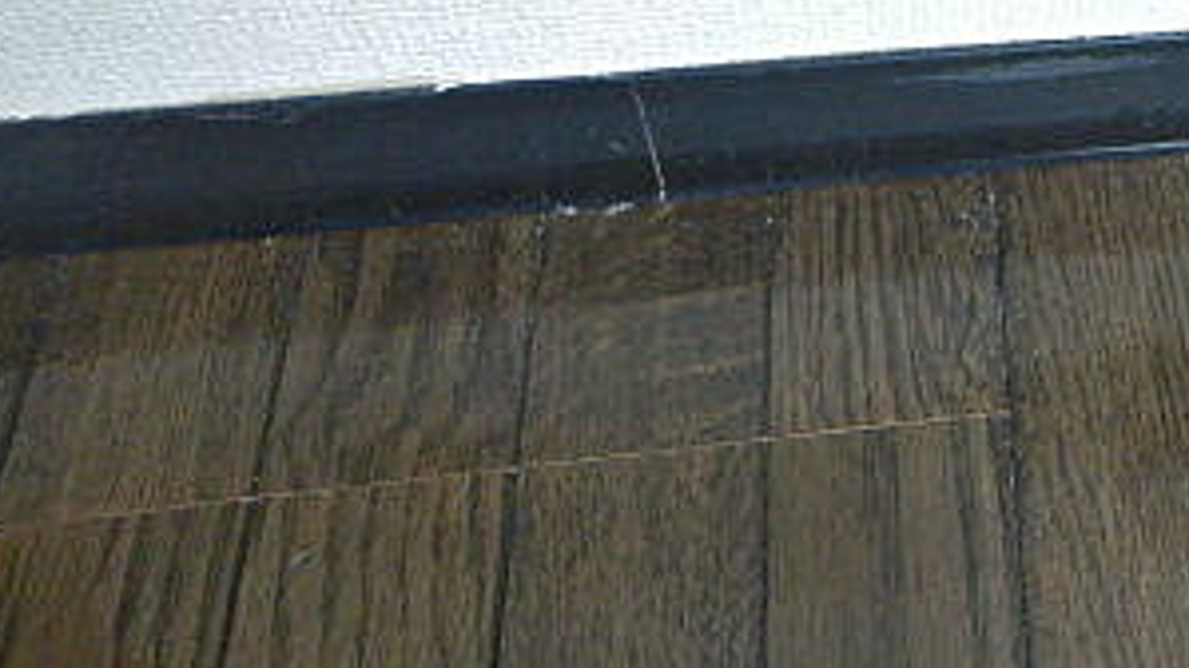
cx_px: 1213
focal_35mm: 56
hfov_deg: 33.7
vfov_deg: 19.4
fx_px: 1765
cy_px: -254
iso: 160
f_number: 2.8
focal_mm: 4.3
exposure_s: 1/30
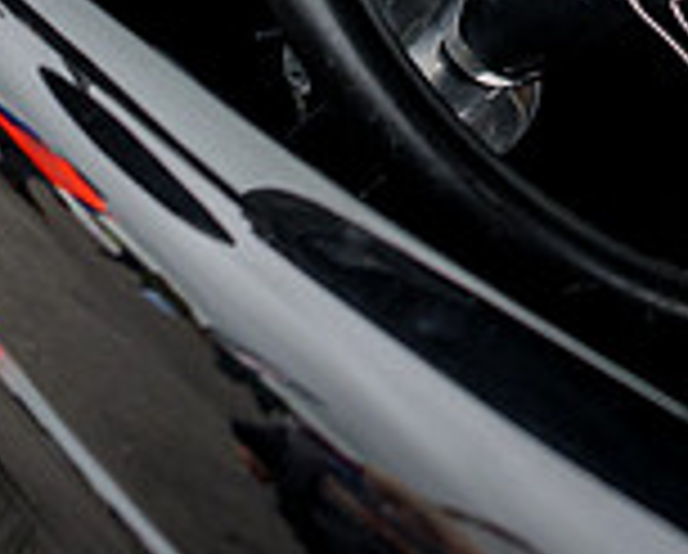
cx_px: 716
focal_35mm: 107
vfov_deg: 13.6
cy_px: -281
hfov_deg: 17.4
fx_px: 2183
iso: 320
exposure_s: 1/320
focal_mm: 13
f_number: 3.5
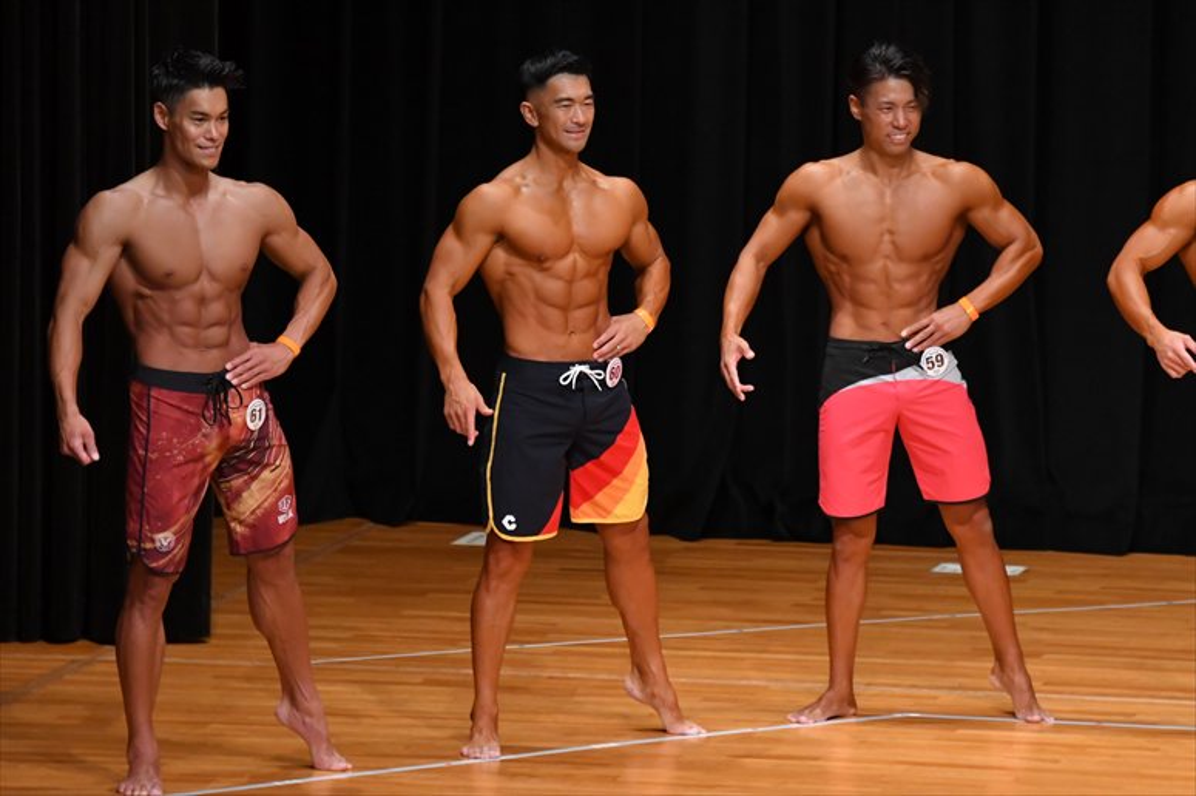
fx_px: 9464
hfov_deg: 7.2
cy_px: 398
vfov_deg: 4.8
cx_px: 598
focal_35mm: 285
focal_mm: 190
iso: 4000
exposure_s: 1/400
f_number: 5.6
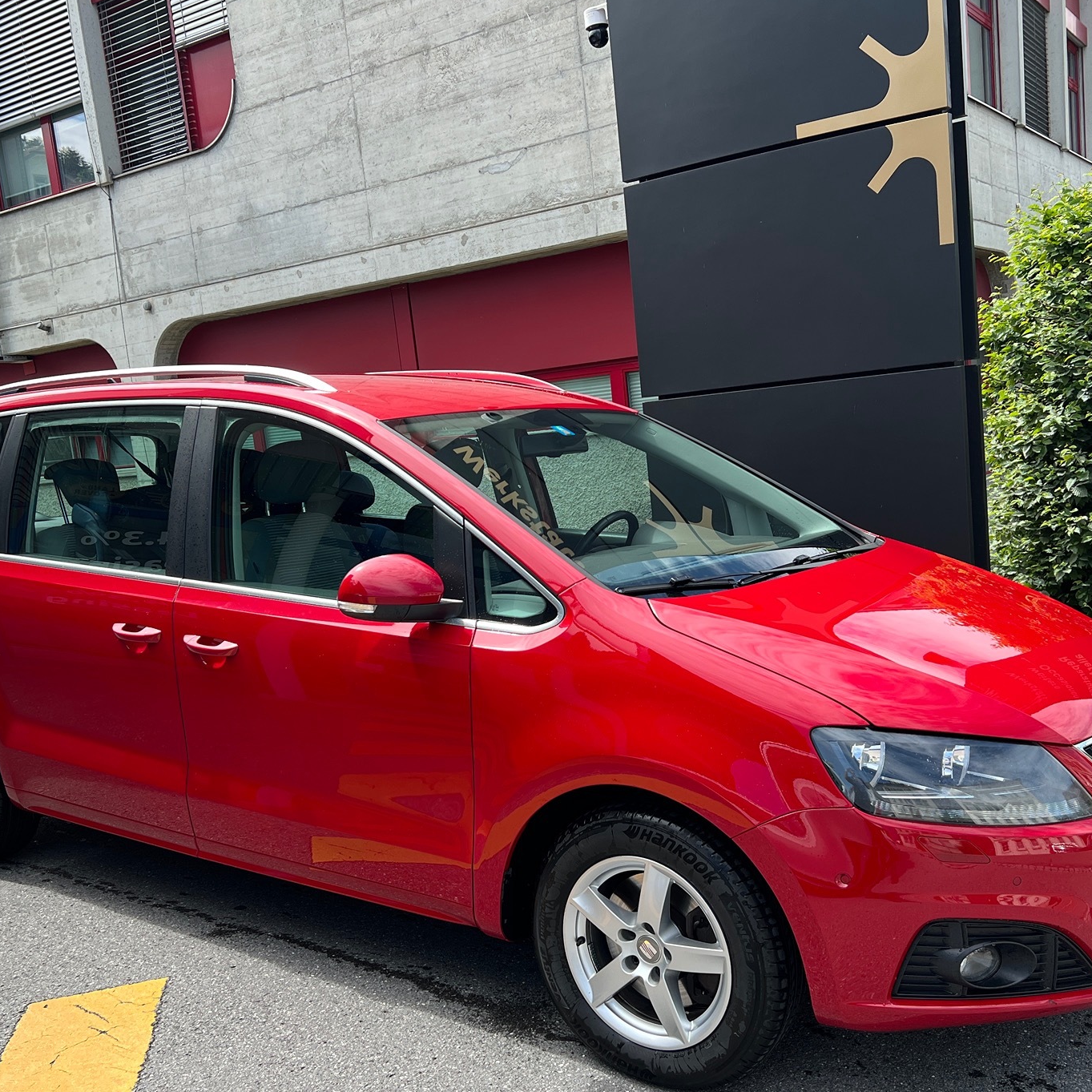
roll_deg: +6.6
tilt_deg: -7.6
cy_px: 595
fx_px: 1213
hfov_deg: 48.4
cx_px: 561
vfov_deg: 48.4
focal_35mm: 34
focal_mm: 5.7
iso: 50
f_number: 1.5
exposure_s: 1/1468
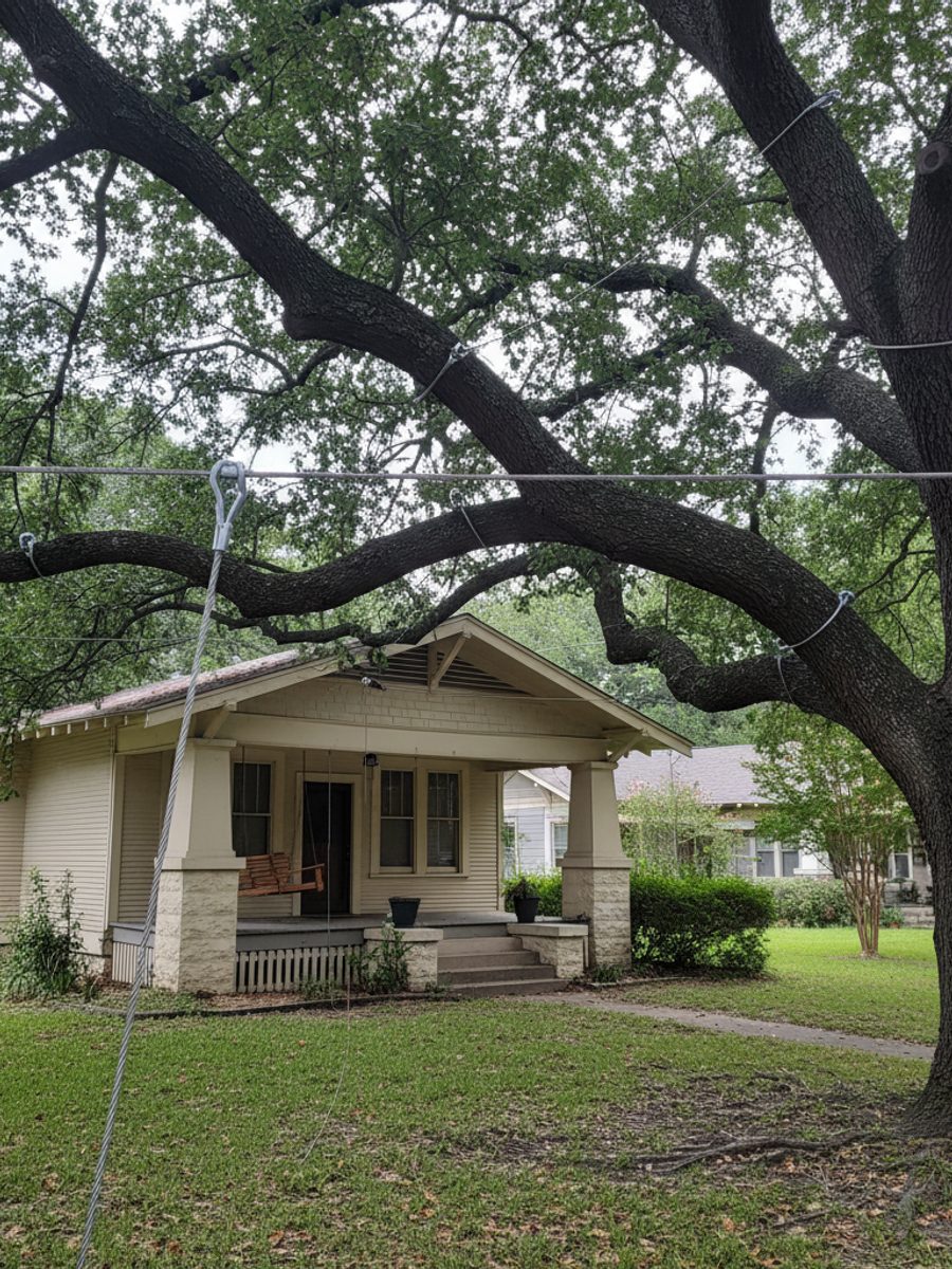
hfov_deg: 58.9
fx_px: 843
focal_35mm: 23
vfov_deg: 73.9
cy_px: 634
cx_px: 476
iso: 52
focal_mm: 6.4
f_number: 1.8
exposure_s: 1/1675
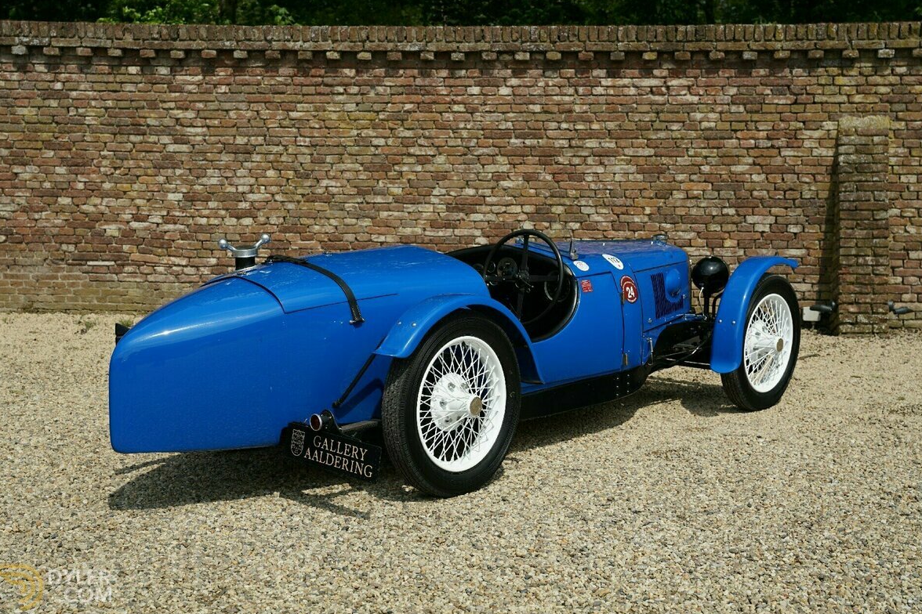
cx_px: 456
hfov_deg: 38.7
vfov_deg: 26.3
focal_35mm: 51
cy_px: 305
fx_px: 1314
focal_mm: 50.3
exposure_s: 1/250
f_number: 6.3
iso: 100
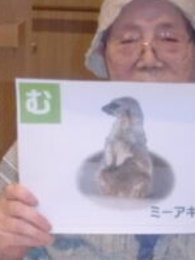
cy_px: 133
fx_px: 862
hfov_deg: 12.9
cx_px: 43
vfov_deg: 17.1
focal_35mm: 115
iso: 400
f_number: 3.9
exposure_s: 1/60
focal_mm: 6.66
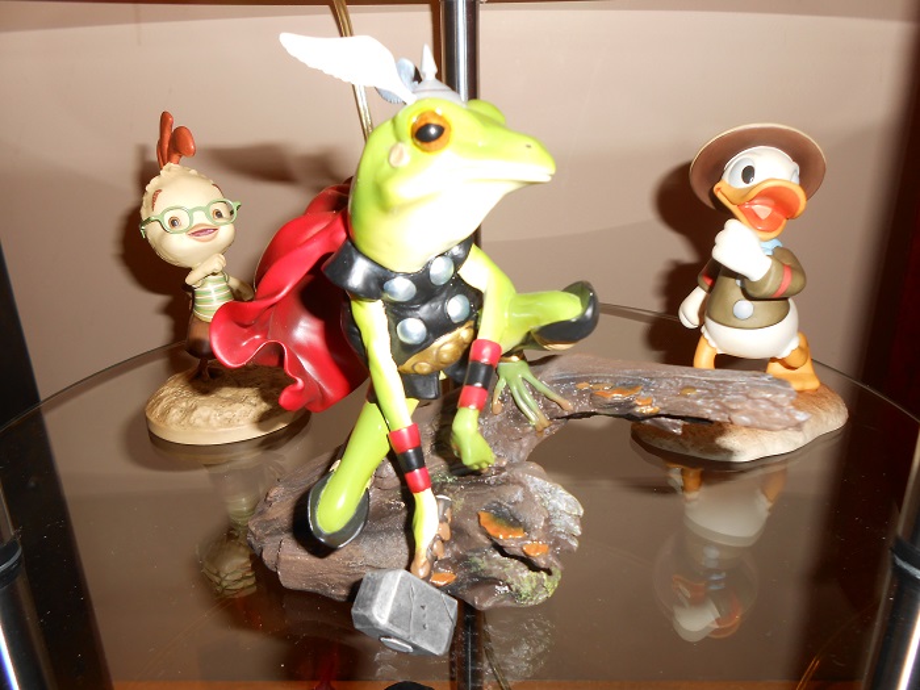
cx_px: 460
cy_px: 345
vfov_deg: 53.1
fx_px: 691
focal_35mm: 26
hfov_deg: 67.3
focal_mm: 4.6
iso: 80
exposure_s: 1/25
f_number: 3.5
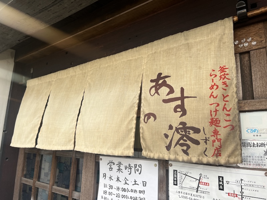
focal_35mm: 26
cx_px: 134
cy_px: 100
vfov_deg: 53.1
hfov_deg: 67.3
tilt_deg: +12.5
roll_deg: -1.0
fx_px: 201
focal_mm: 5.1
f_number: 1.6
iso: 50
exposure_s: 1/443
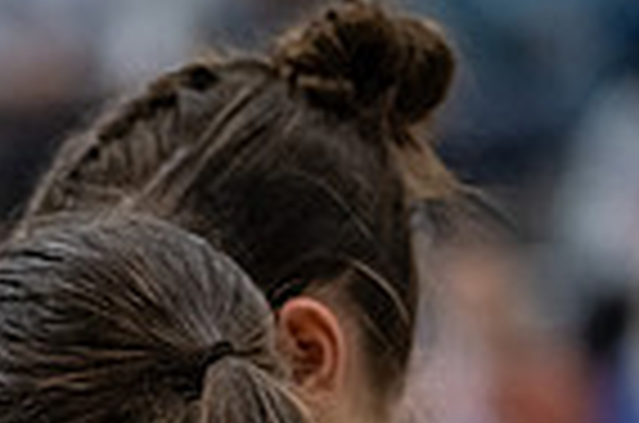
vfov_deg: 2.0
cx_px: -122
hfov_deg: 3.1
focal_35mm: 676
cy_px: 862
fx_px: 11972
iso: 7200
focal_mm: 165
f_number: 2.8
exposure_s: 1/1000
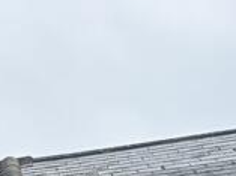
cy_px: 481
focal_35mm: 170
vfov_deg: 7.8
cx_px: -448
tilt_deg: +7.4
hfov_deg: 9.4
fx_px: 1156
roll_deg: +1.1
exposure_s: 1/121
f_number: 1.6
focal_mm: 5.96
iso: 100
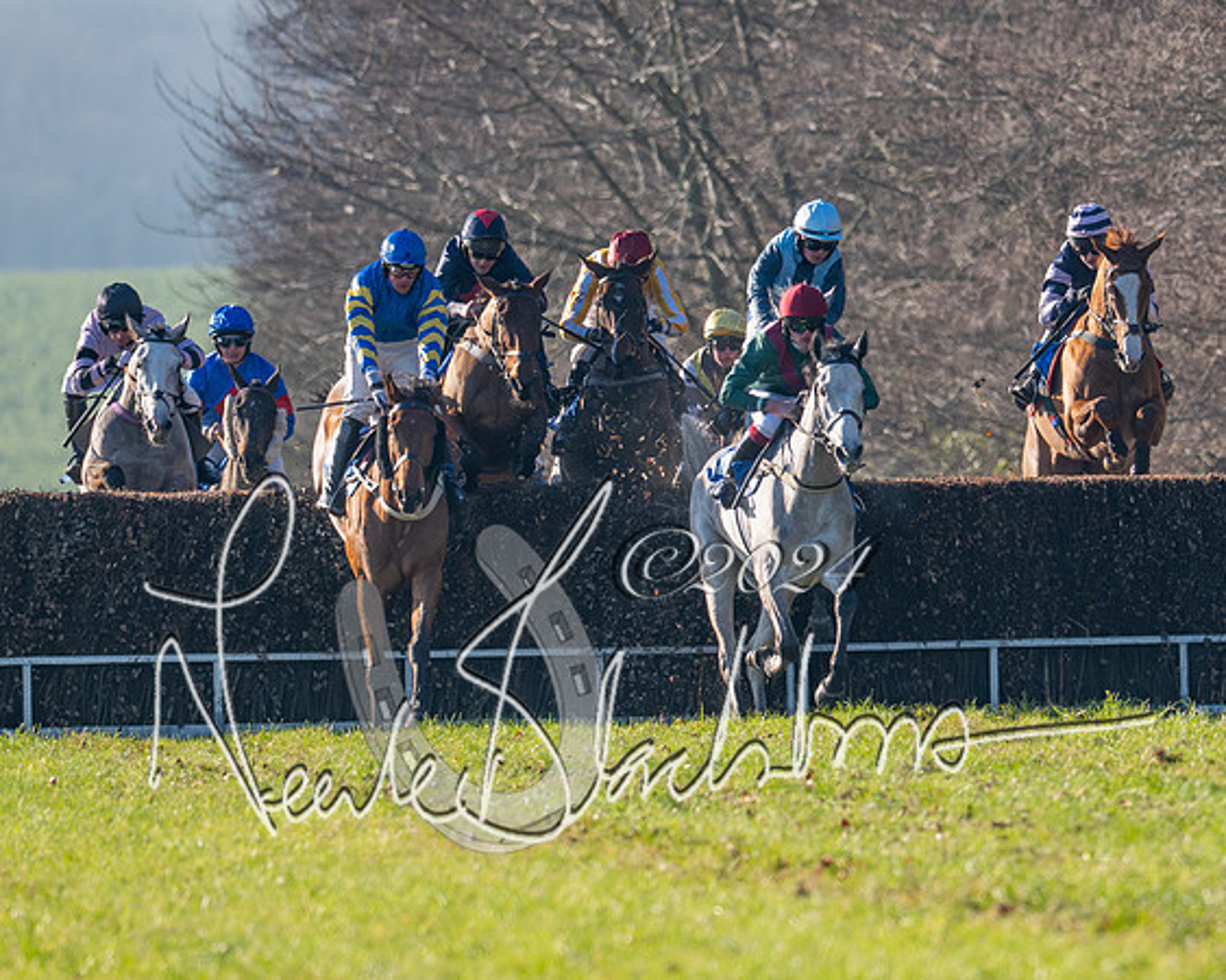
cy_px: 559
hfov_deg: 2.2
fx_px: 31630
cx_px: 917
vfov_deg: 1.8
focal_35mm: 872
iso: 400
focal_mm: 400
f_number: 5
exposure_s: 1/2000
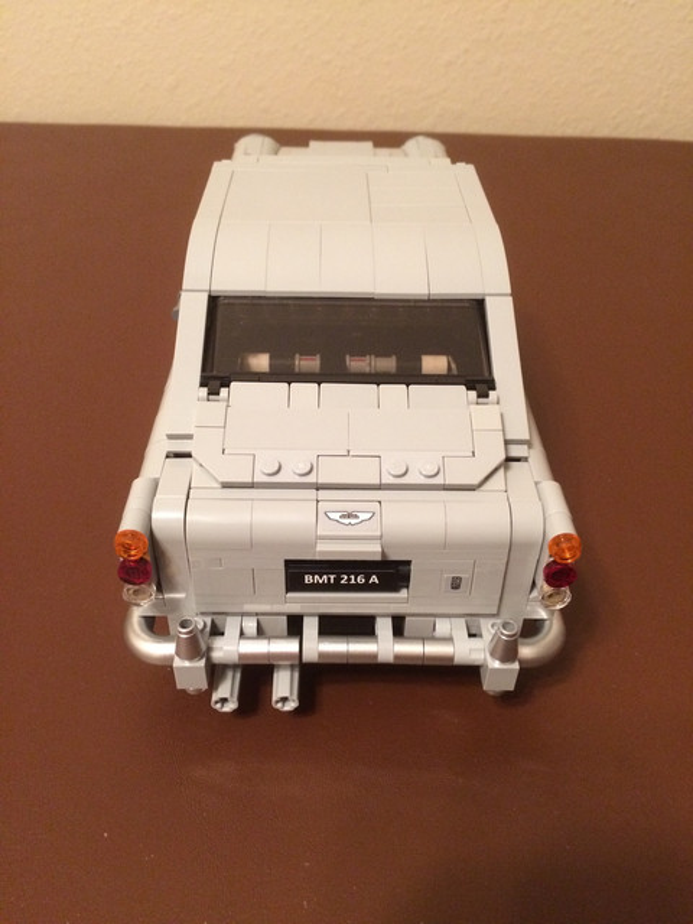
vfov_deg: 61.7
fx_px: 774
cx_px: 346
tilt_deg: -39.2
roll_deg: +1.2
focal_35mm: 29
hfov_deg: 48.2
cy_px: 462
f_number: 2.2
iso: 320
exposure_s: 1/20
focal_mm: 4.15
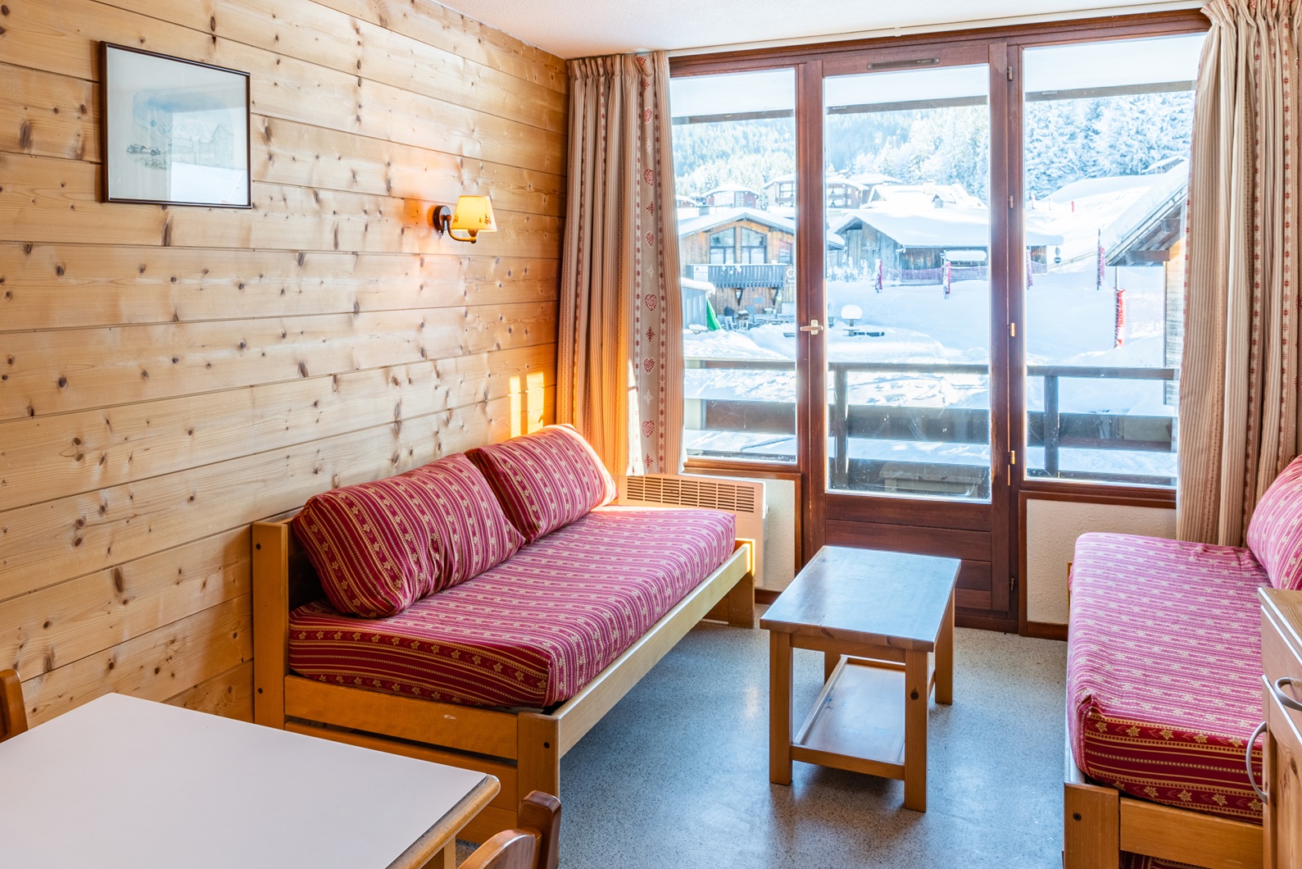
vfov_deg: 44.1
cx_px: 524
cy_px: 267
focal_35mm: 29
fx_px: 1049
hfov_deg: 63.1
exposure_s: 1/20
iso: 100
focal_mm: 16
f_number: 11
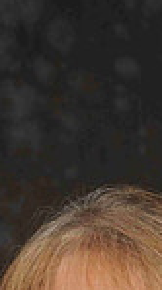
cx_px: 120
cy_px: 413
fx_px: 3104
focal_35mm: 406
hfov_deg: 3.0
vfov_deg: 5.3
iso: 200
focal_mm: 85
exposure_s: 1/60
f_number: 5.6
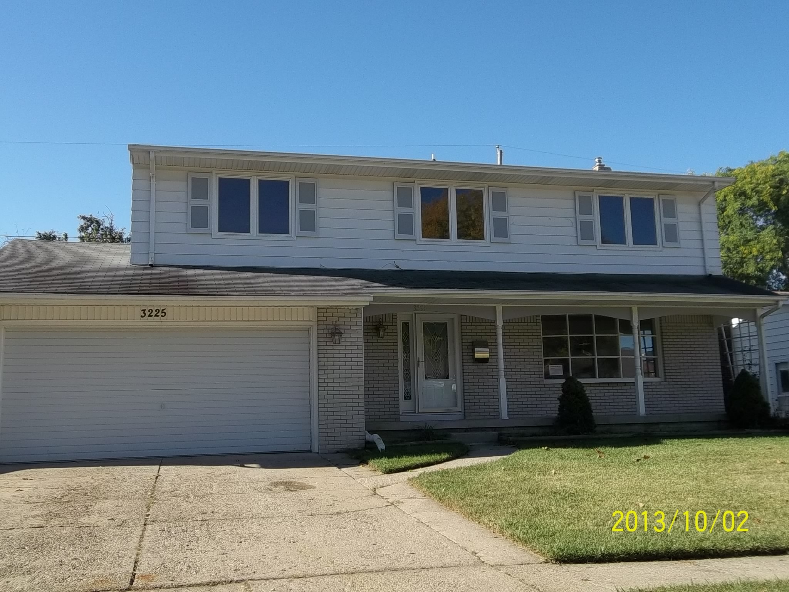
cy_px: 296
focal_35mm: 37
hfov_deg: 50.1
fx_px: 843
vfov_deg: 38.7
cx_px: 394
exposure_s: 1/500
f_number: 4
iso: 80
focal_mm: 6.6
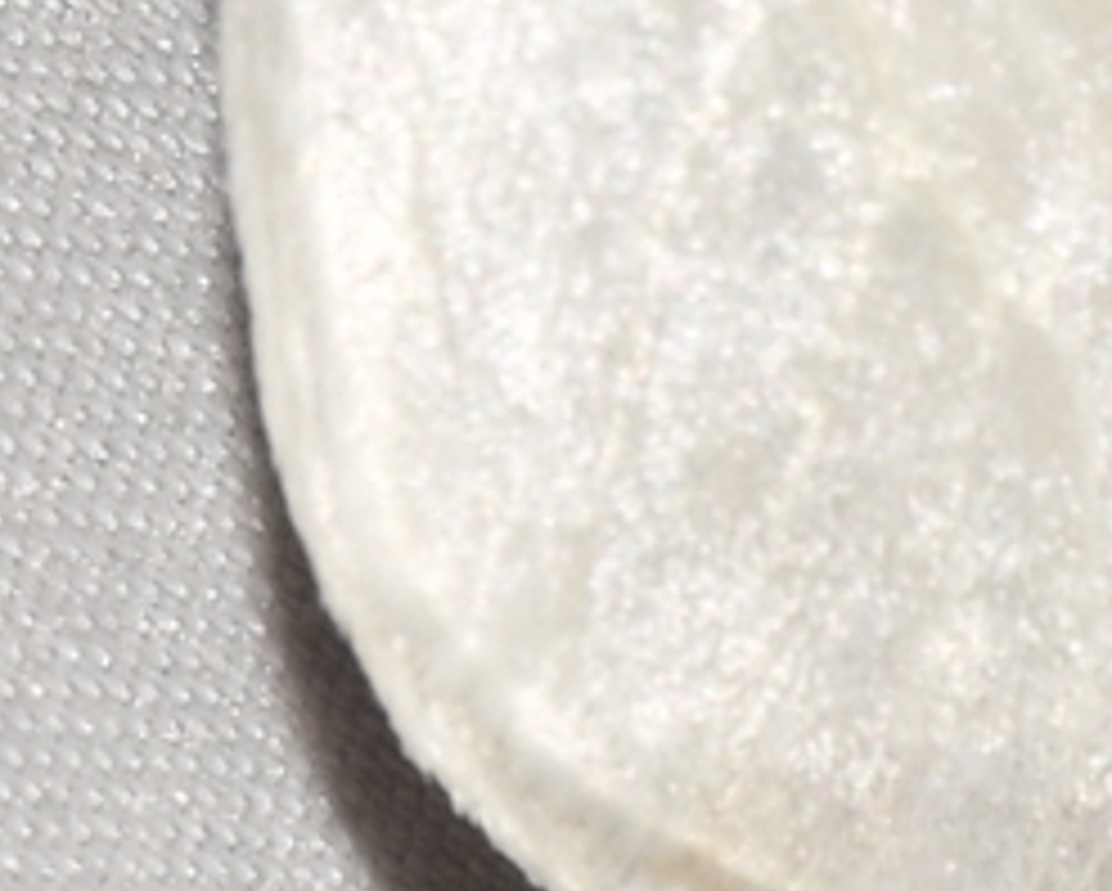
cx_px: 698
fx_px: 25230
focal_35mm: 766
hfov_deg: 2.5
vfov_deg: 2.0
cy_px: -153
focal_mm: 140
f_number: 13
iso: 100
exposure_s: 1/160
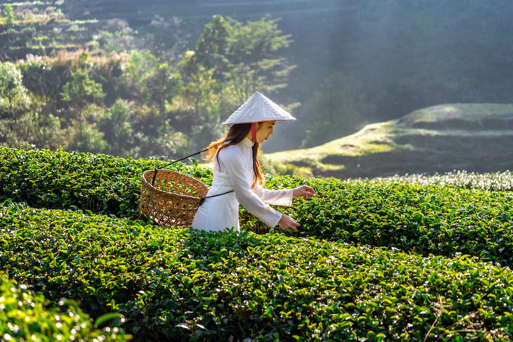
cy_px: 171
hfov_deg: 27.7
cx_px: 256
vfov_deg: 18.7
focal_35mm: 73
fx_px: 1040
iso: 200
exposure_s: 1/500
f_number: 4.5
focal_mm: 73
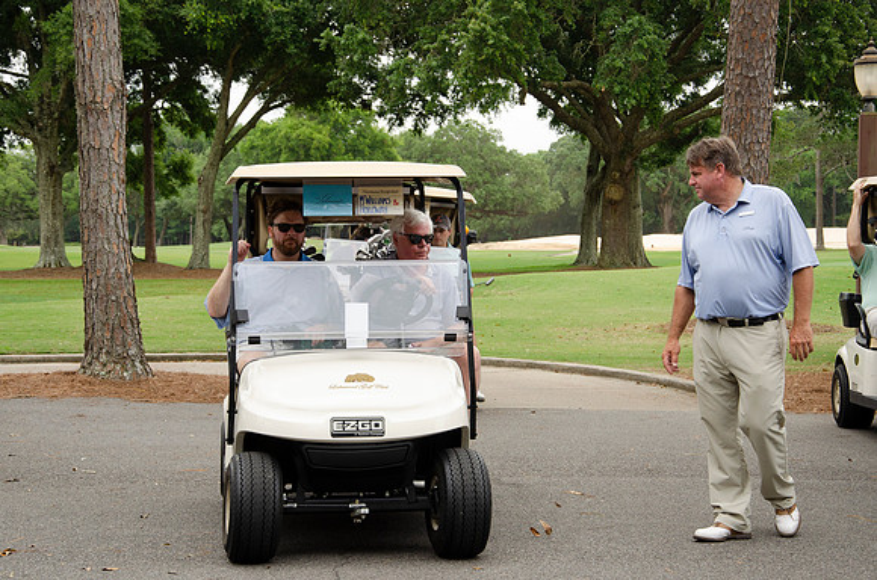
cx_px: 438
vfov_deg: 17.4
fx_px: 1896
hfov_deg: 26.0
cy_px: 290
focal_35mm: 78
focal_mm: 52
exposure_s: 1/500
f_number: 7.1
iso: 400
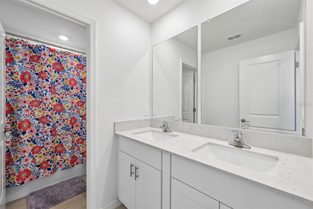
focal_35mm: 14
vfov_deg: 81.2
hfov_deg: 104.3
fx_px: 122
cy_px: 104
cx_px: 156
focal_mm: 14
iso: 400
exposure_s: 1/50
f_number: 8
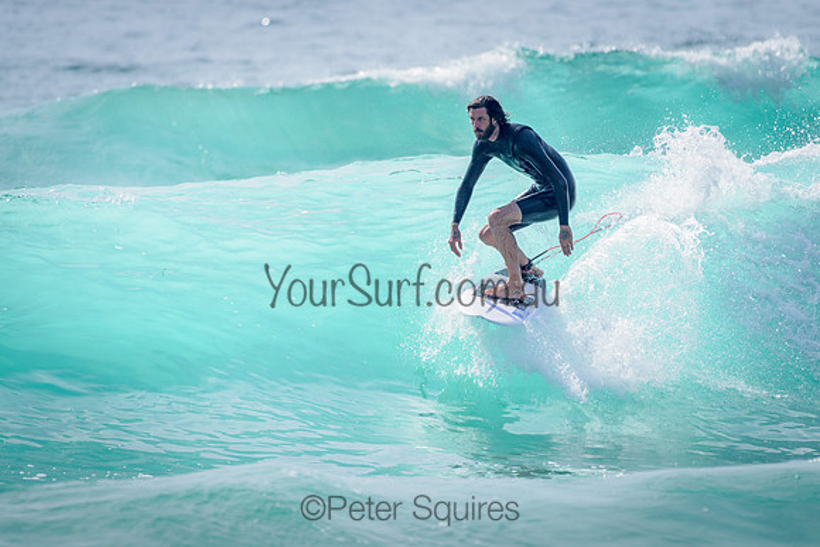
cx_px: 408
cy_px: 285
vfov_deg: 2.2
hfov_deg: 3.4
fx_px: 13965
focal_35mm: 613
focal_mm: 500
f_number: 5.6
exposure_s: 1/2000
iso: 140
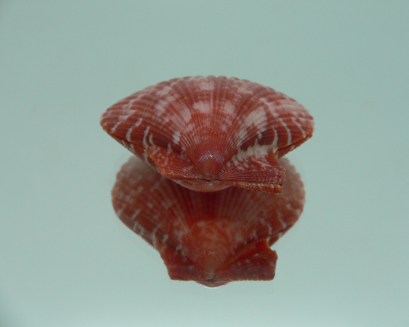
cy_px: 153
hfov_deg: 46.8
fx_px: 472
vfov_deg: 38.2
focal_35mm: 39
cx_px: 215
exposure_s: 1/60
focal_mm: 4.6
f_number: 2.8
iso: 80
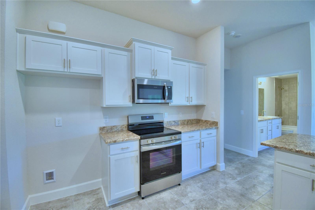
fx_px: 131
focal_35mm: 15
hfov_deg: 100.4
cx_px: 158
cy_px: 105
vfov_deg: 77.3
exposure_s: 1/40
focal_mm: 10
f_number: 4.5
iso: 400
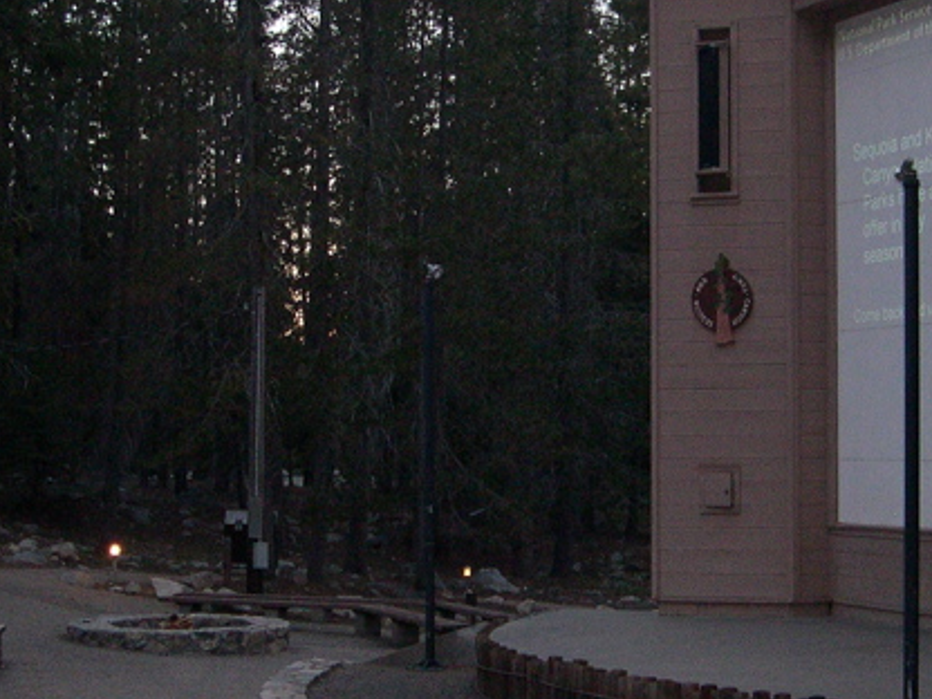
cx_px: 502
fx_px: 1965
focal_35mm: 73
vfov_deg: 20.2
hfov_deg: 26.7
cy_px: 354
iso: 400
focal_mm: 8
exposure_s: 1/60
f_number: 2.8
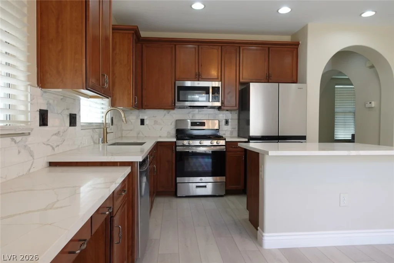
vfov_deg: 53.2
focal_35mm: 24
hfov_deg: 73.7
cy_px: 132
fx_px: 263
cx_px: 197
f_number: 2.8
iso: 125
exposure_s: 1/60
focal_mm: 9.4
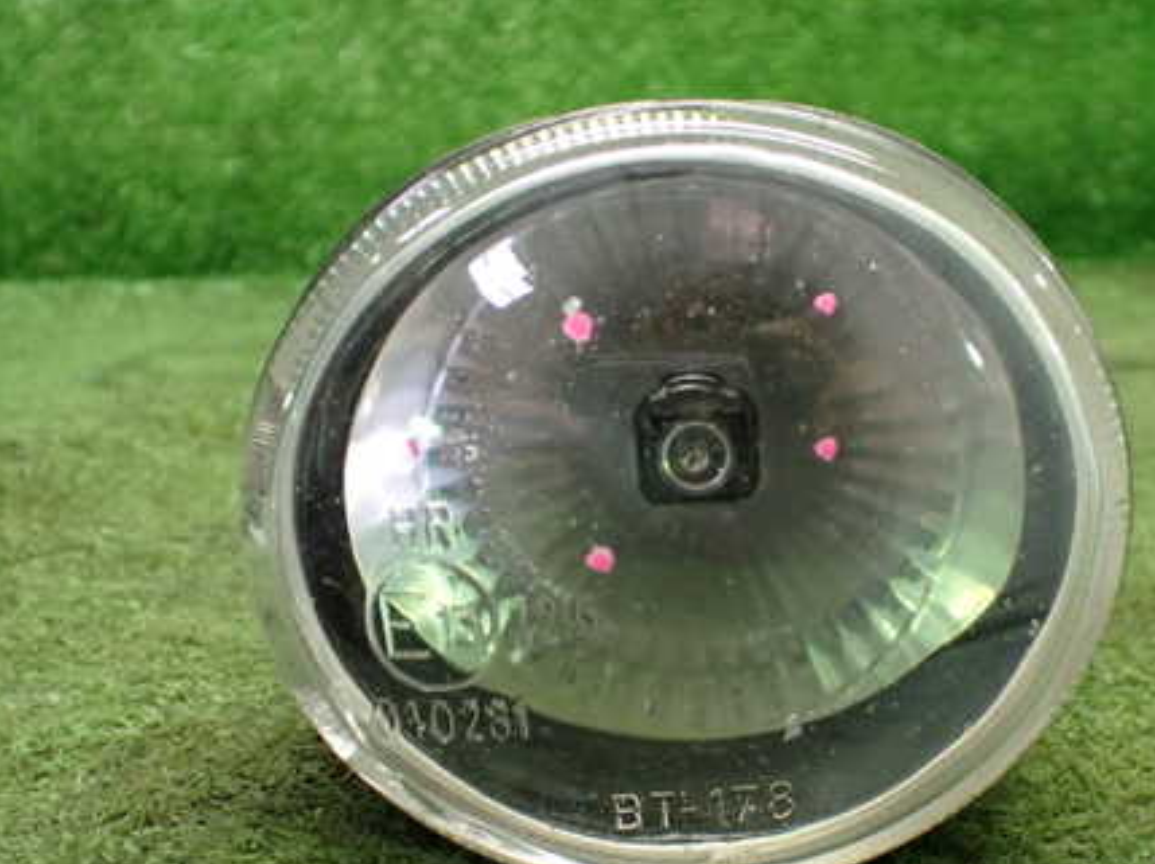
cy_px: 514
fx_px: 1400
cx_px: 695
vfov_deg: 34.2
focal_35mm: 42
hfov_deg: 44.6
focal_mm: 5.4
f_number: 2.3
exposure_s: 1/100
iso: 800
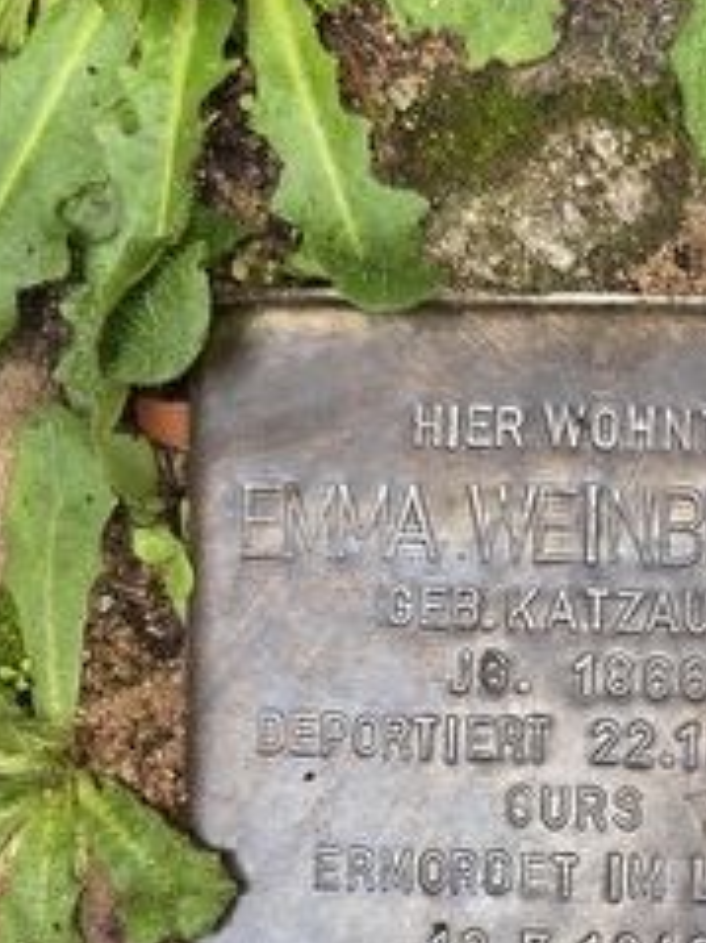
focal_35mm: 77
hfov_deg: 17.6
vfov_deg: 24.9
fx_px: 2096
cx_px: 978
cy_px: 769
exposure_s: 1/180
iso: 40
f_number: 1.8
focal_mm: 5.4
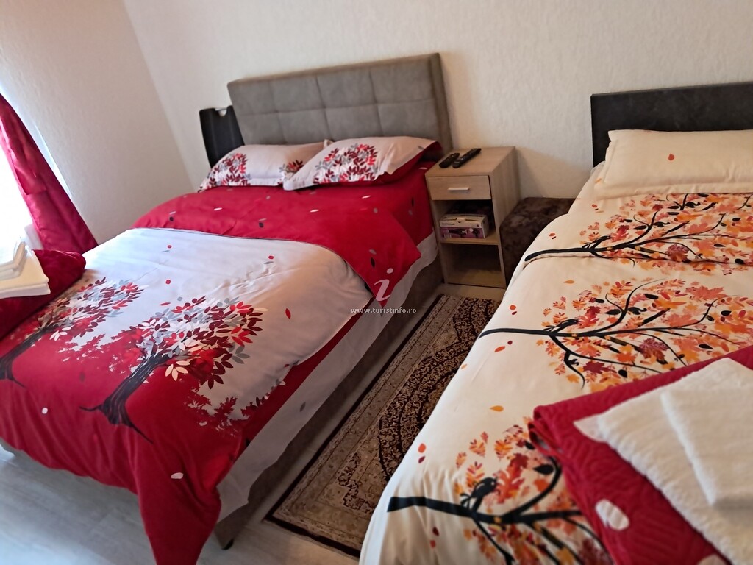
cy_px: 282
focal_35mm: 27
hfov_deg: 65.3
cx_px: 376
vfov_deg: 51.4
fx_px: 587
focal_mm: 4
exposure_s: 1/50
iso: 500
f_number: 1.8
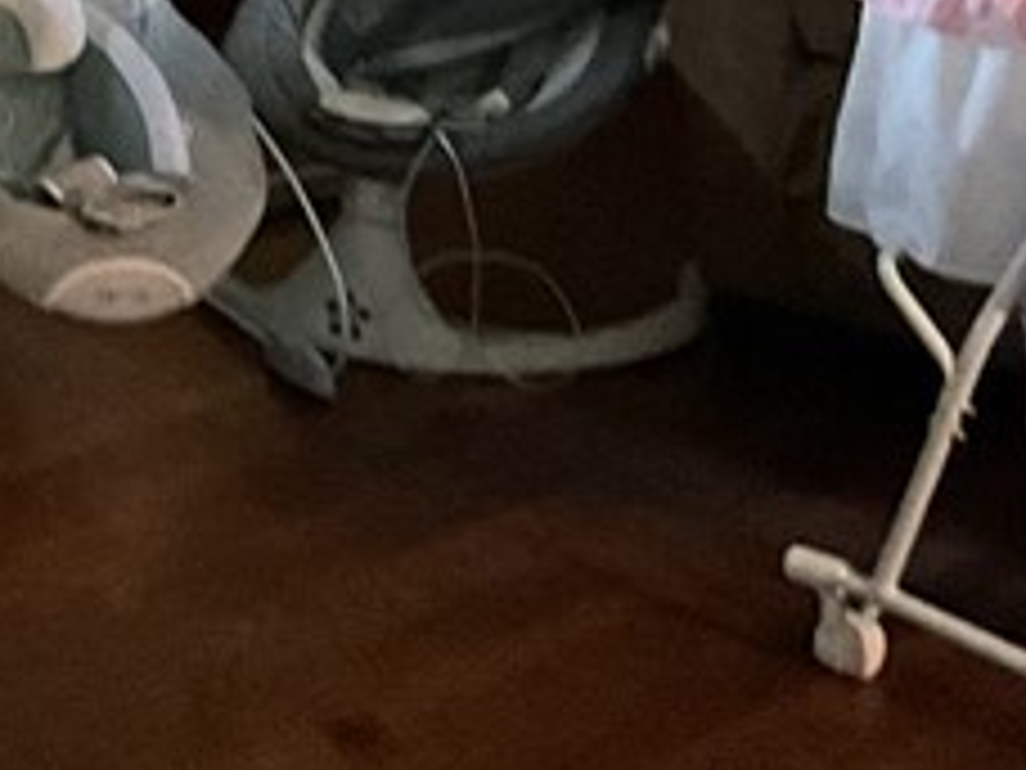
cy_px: -729
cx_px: -374
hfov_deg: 14.4
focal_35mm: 130
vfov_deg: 10.5
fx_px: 3853
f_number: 1.8
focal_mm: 3
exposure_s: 1/24
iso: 500
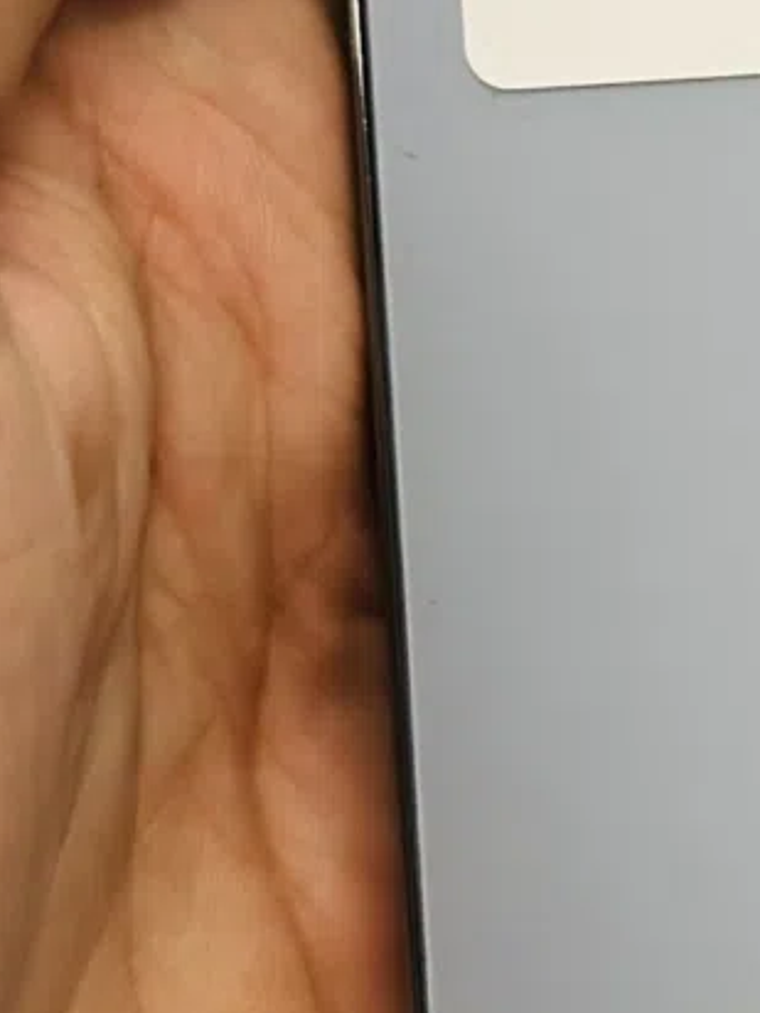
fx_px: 4654
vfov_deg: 12.4
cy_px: 220
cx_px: 1220
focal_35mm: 159
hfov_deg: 9.0
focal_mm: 6.86
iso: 250
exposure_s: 1/50
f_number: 1.78
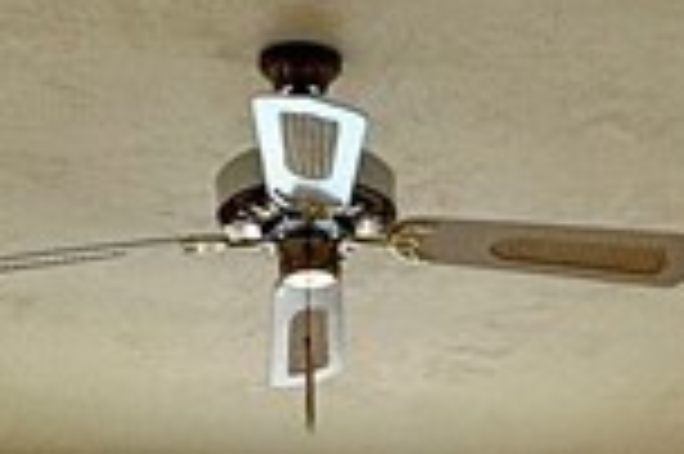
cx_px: 459
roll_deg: +0.9
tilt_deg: -1.3
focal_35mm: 98
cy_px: 984
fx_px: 1860
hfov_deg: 20.8
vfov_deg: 12.0
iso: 125
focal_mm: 2.22
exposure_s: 1/124
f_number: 2.2
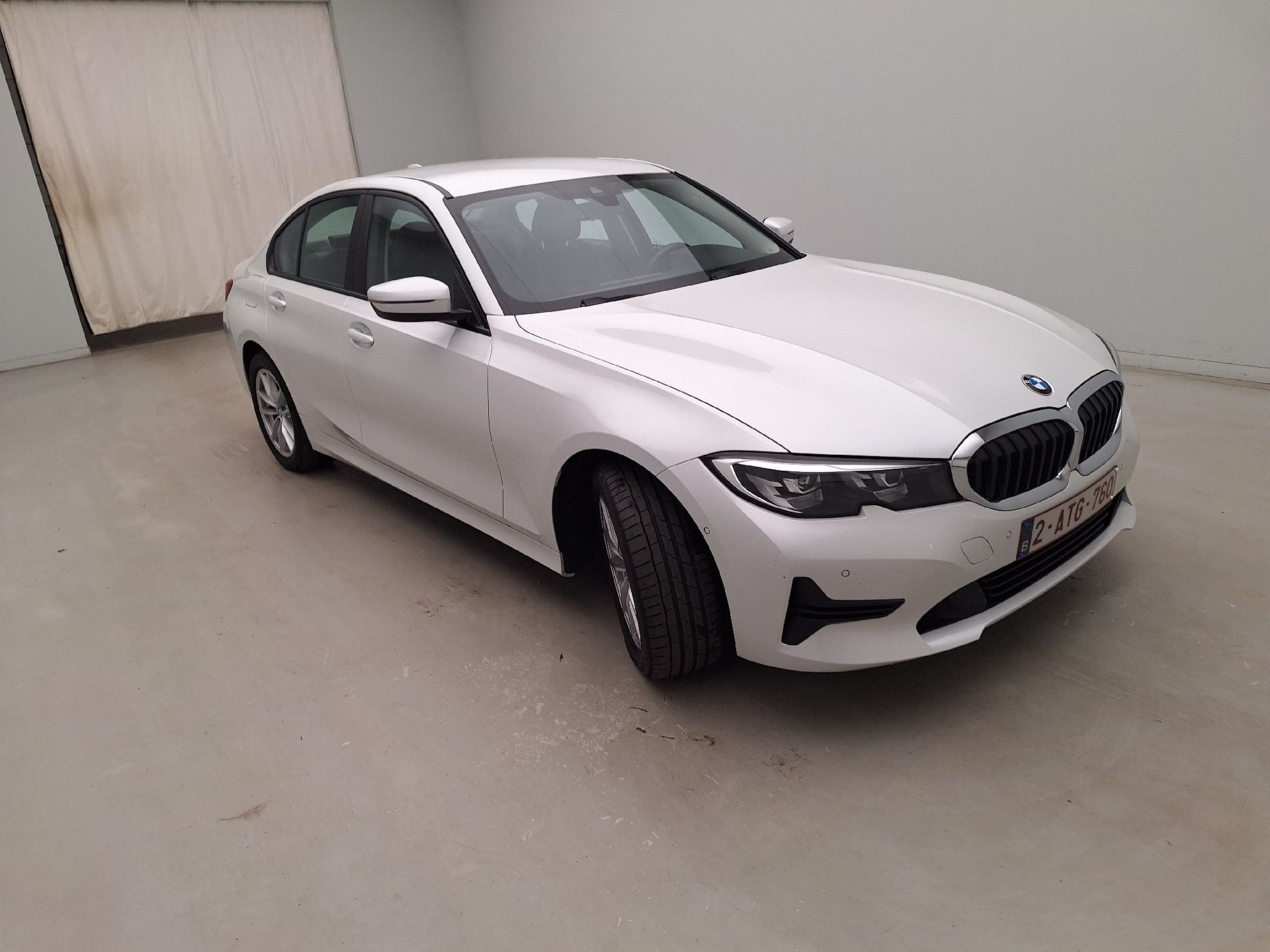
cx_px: 635
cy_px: 476
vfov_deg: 58.9
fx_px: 844
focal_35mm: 23
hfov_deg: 73.9
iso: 40
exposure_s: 1/143
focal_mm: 5.54
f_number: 1.8
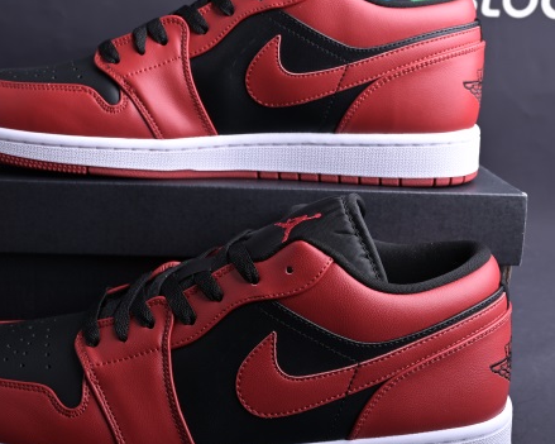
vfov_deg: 28.6
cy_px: 223
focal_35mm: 53
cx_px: 239
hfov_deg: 35.3
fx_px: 870
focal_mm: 31
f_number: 9
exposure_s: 1/250
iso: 100
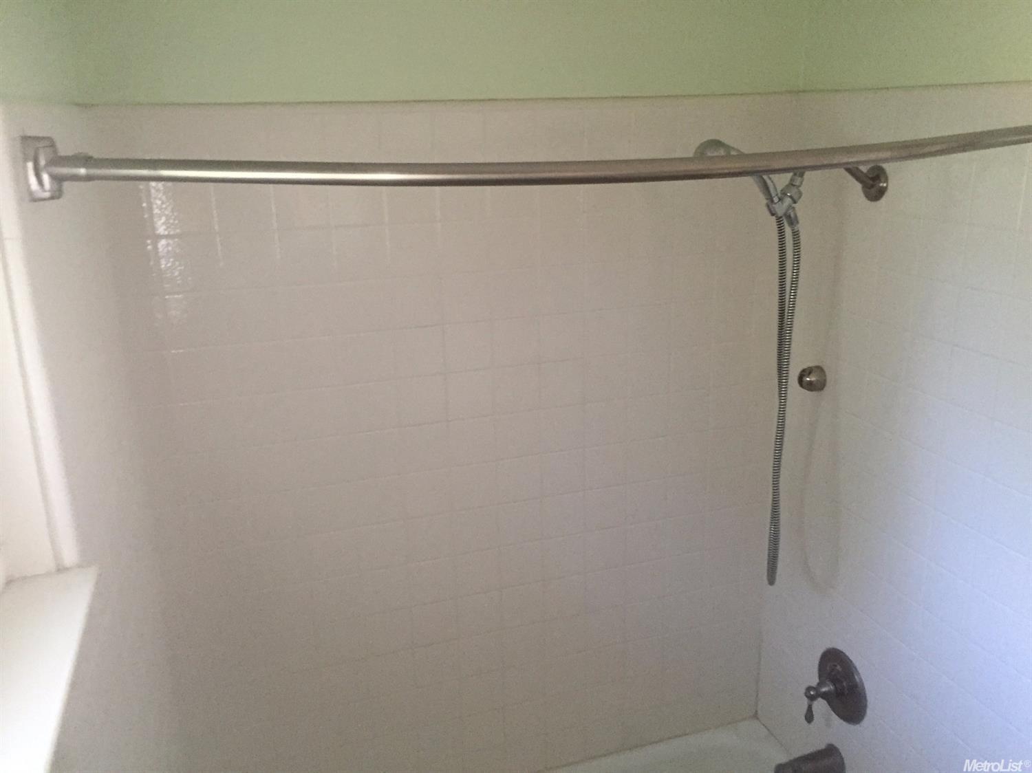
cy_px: 386
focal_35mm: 29
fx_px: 864
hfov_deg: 61.7
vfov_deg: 48.2
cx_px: 516
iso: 250
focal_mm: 4.15
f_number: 2.2
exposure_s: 1/24
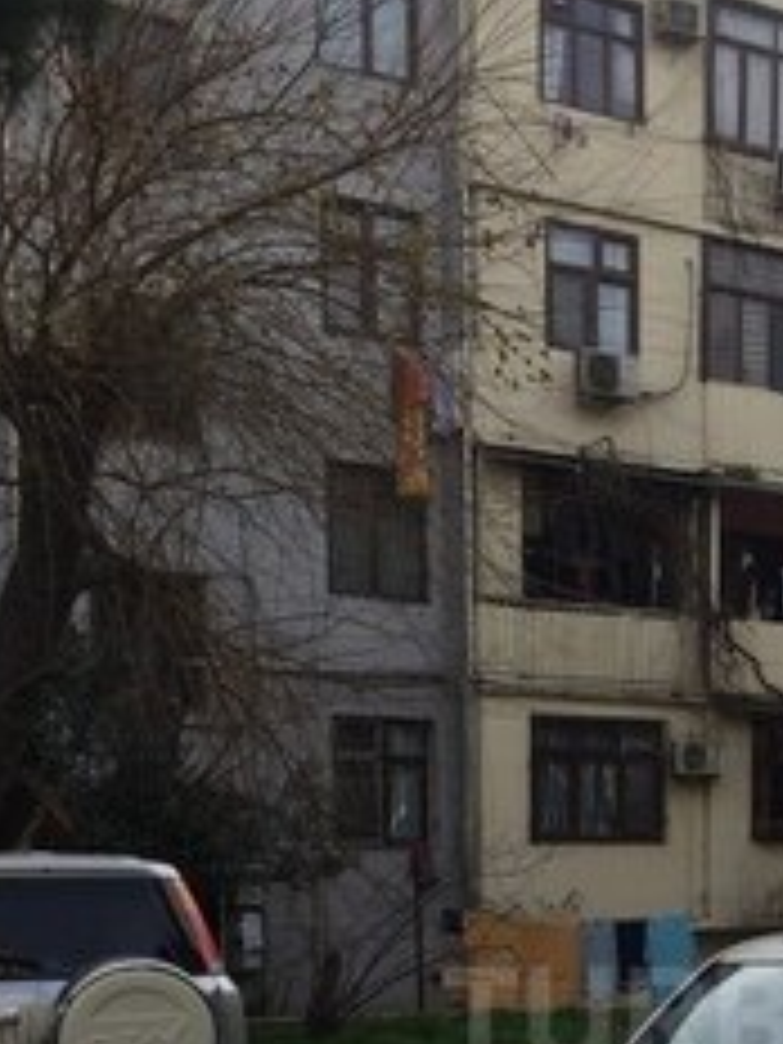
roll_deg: +0.4
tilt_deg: -6.8
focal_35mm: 62
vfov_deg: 29.4
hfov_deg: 22.7
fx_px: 1870
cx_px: 788
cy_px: 1017
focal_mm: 4.15
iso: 32
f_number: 2.2
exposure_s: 1/933
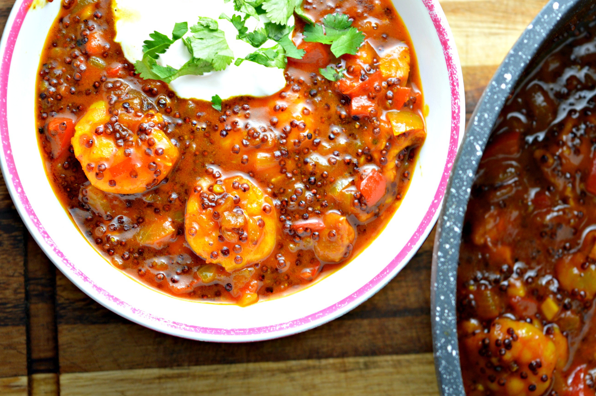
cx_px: 365
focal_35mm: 106
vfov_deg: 12.9
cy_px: 168
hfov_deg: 19.3
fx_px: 1747
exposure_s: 1/20
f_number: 5.6
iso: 100
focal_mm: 55
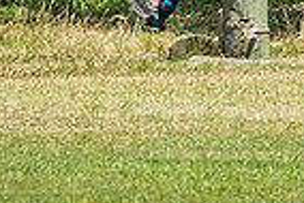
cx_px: 248
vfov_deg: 1.0
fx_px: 11471
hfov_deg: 1.5
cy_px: 22
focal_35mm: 1357
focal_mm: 140
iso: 250
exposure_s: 1/2000
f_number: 3.6
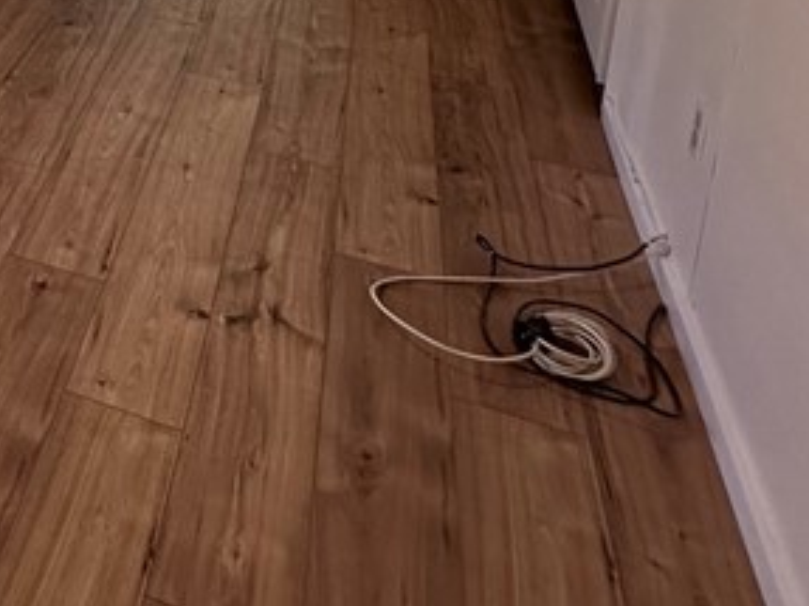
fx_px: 1168
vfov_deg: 24.2
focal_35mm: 50
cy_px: -245
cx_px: -242
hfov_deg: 30.3
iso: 160
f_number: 2.2
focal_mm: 2.22
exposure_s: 1/60
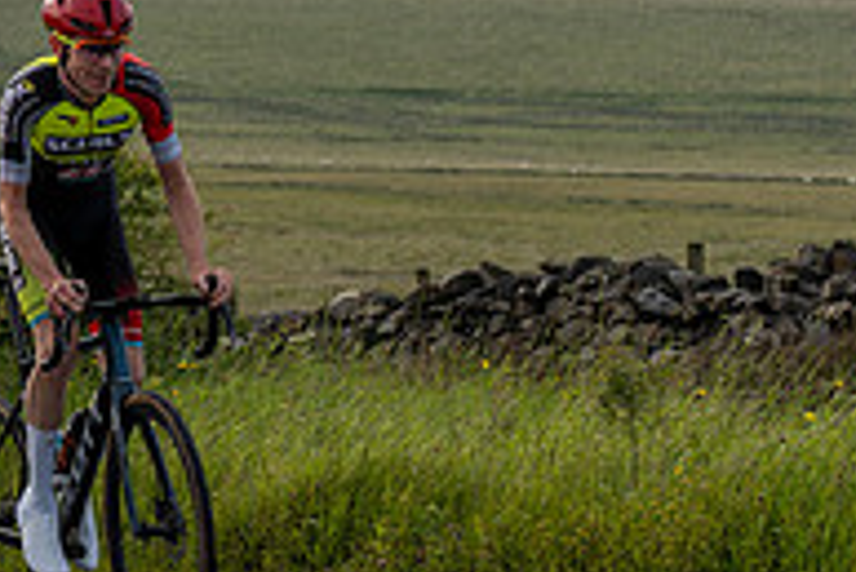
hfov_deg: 12.1
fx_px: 3926
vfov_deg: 8.3
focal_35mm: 165
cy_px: -38
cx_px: -204
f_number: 5.6
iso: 200
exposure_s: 1/500
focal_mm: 55
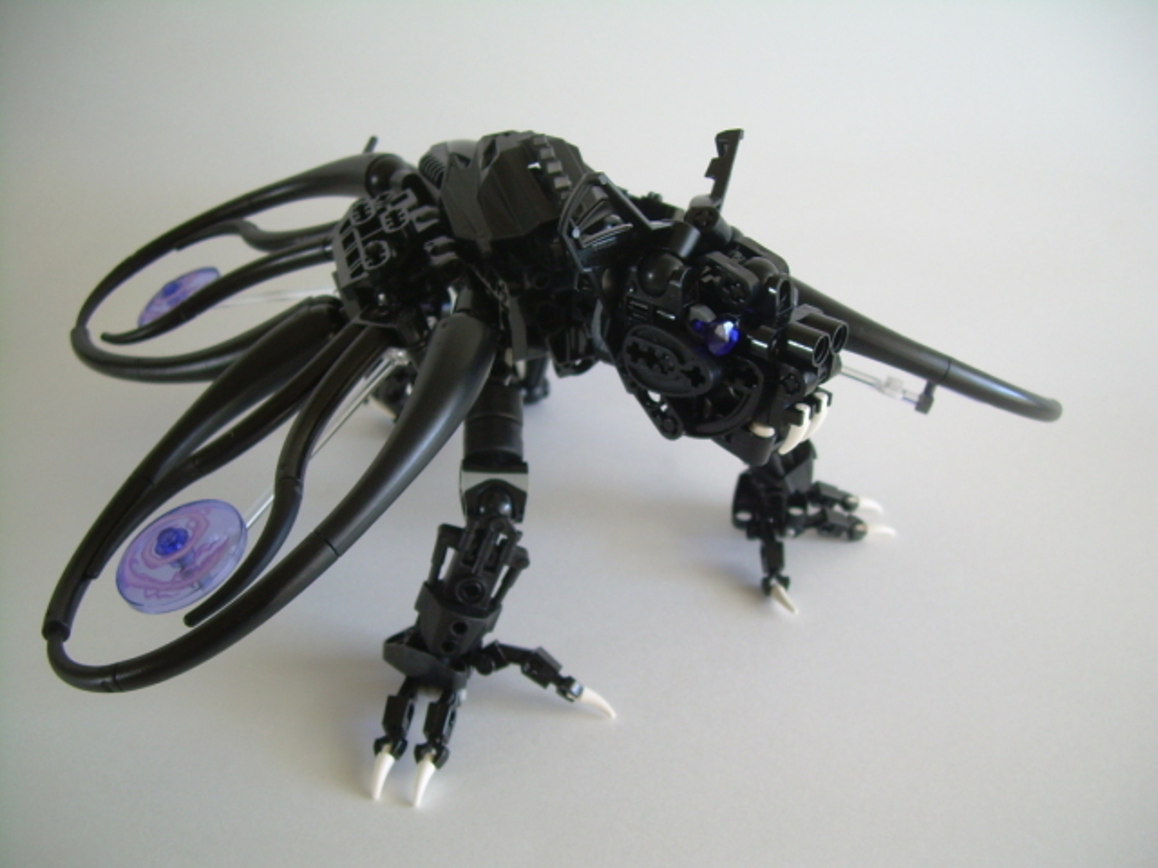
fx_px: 1271
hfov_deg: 49.0
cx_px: 579
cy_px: 434
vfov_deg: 37.7
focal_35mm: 38
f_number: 2.8
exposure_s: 1/13.5
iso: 50
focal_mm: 6.3
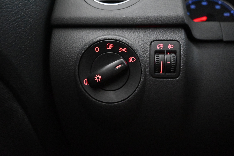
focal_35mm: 28
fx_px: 180
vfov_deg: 46.8
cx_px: 117
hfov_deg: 65.9
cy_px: 78
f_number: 3.8
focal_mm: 18.5
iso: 14400
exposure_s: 1/30
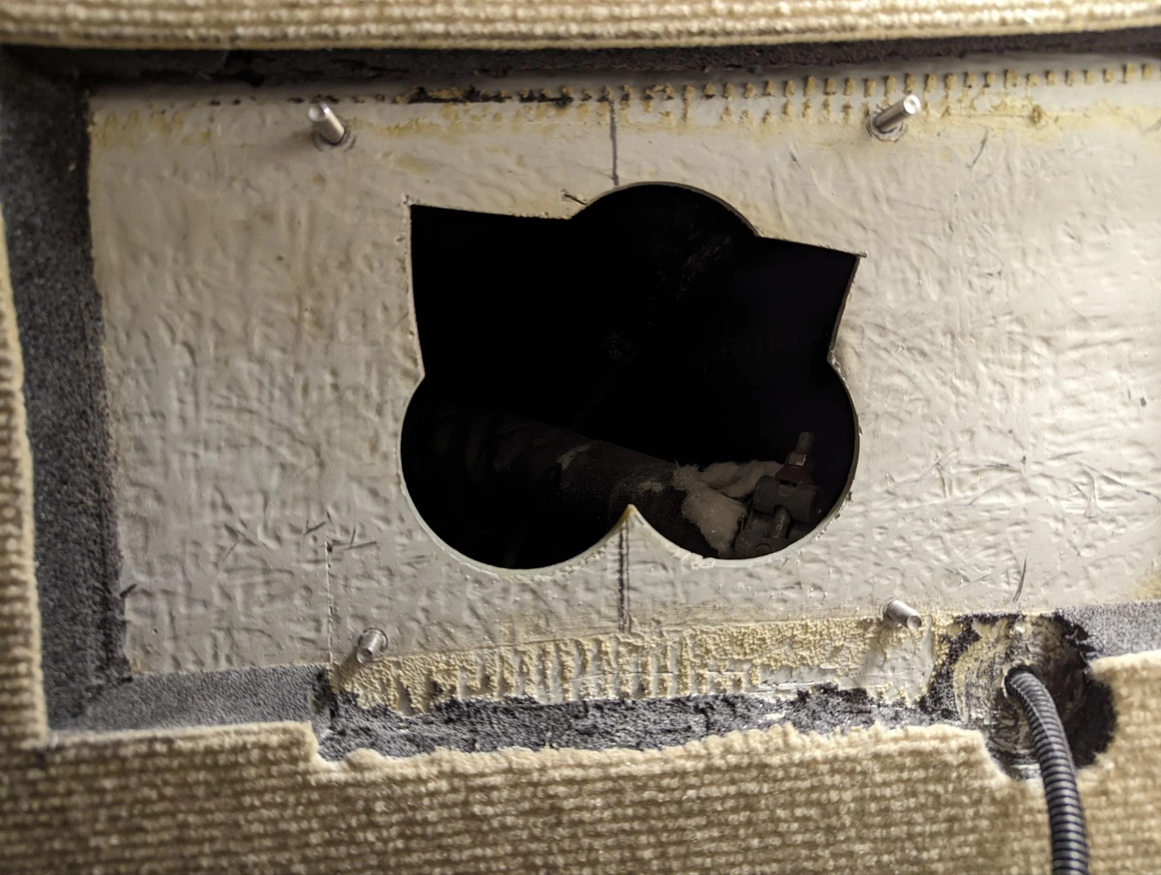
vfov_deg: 56.9
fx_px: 806
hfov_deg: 71.5
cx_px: 580
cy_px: 438
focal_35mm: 24
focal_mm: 6.81
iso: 285
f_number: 1.85
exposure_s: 1/46.5
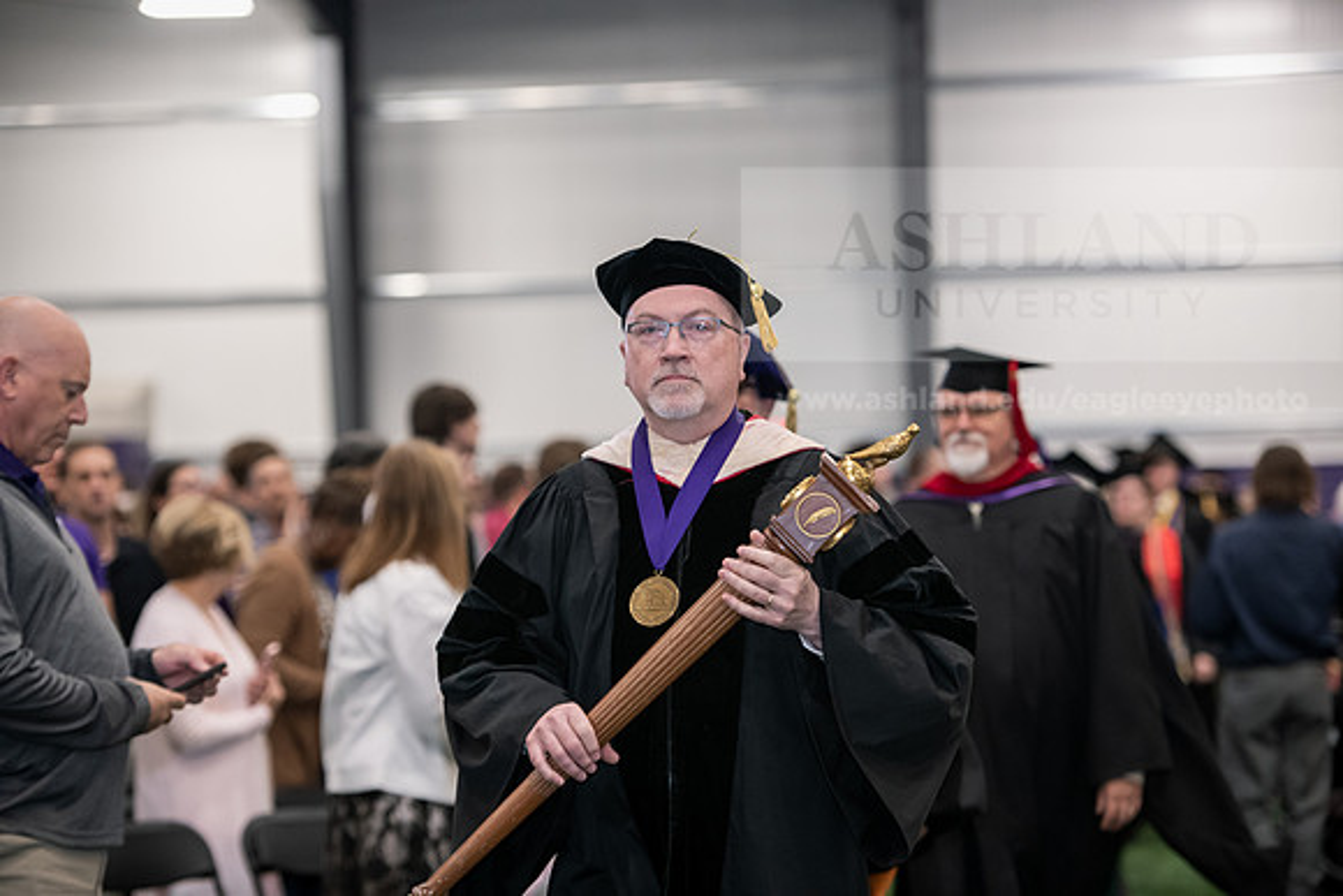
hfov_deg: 17.1
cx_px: 672
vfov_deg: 11.4
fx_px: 4478
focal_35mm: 120
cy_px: 448
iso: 2000
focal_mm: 120
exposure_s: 1/200
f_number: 3.2
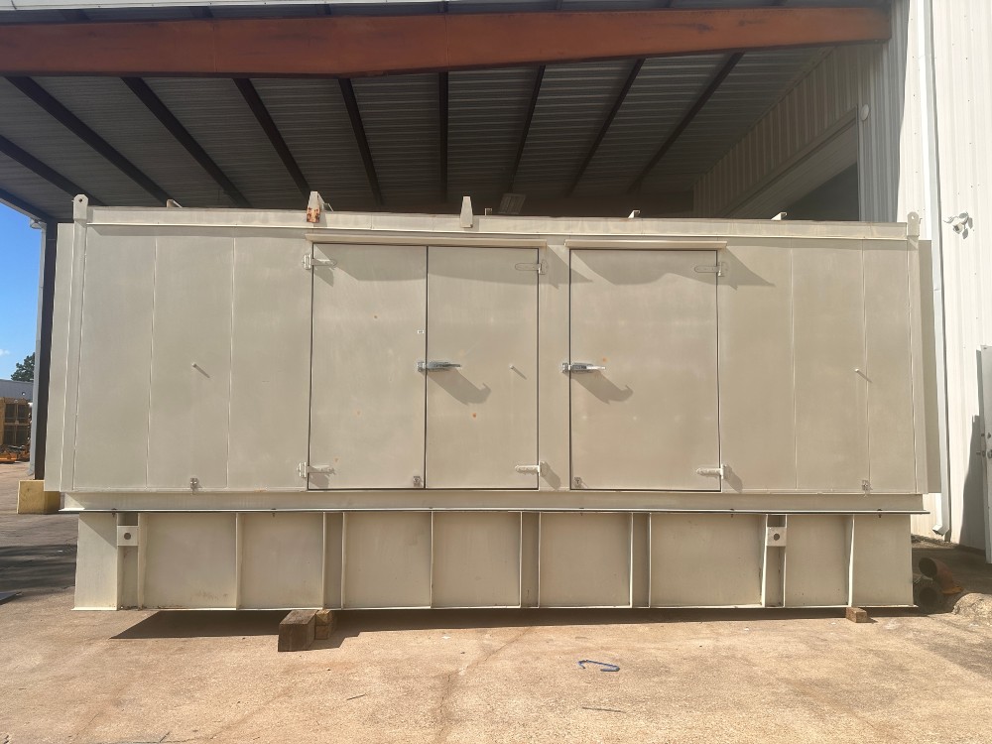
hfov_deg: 71.6
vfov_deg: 56.8
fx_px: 688
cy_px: 372
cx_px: 496
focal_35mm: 24
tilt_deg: +3.9
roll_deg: -0.6
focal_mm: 6.86
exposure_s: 1/5525
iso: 80
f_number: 1.78
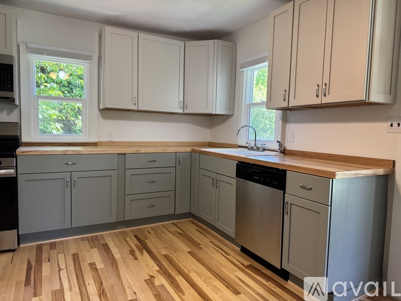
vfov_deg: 56.8
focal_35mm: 24
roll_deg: -2.2
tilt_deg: -4.8
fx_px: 278
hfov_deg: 71.6
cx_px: 200
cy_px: 150
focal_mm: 6.76
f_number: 1.78
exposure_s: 1/120
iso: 200
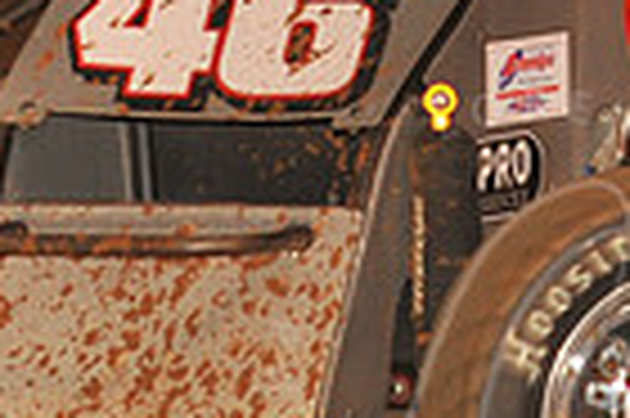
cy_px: -56
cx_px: 536
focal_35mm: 601
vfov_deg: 2.3
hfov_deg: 3.4
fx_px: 10505
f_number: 6.3
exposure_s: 1/320
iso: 1000
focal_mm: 145
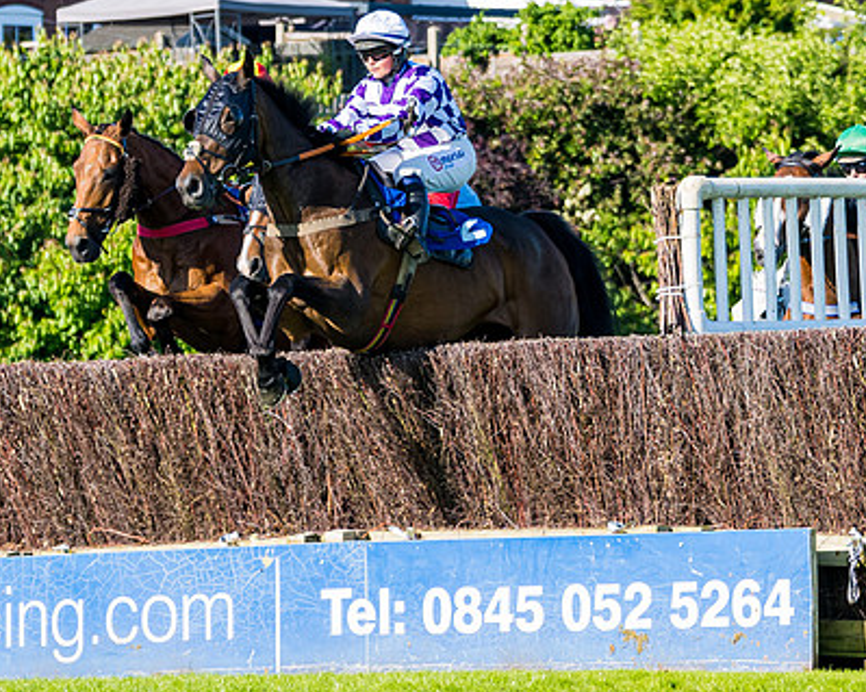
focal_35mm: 350
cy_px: 411
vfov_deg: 4.4
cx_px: 396
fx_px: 8968
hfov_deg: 5.5
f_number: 4
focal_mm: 105
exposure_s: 1/1600
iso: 200
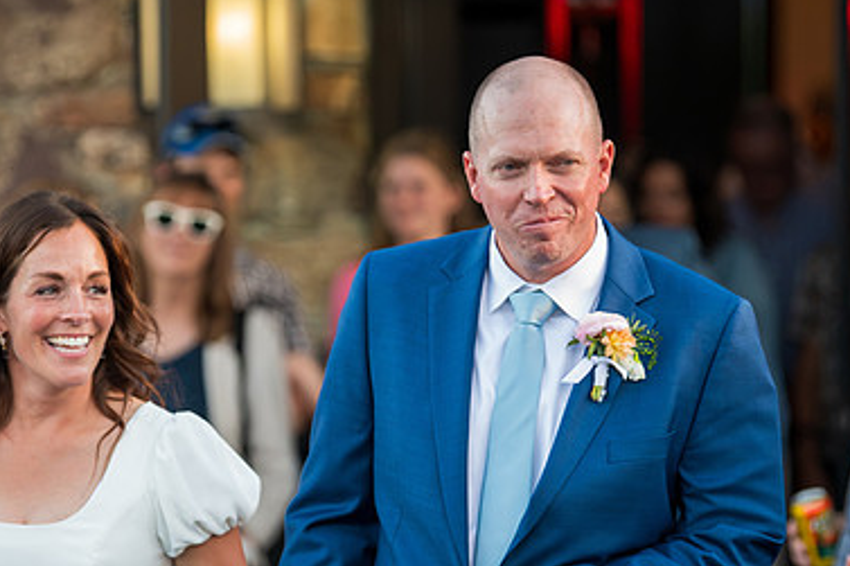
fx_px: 7198
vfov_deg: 4.5
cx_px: 341
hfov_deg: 6.8
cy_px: 347
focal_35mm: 305
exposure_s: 1/1250
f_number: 2.8
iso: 4000
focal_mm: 145
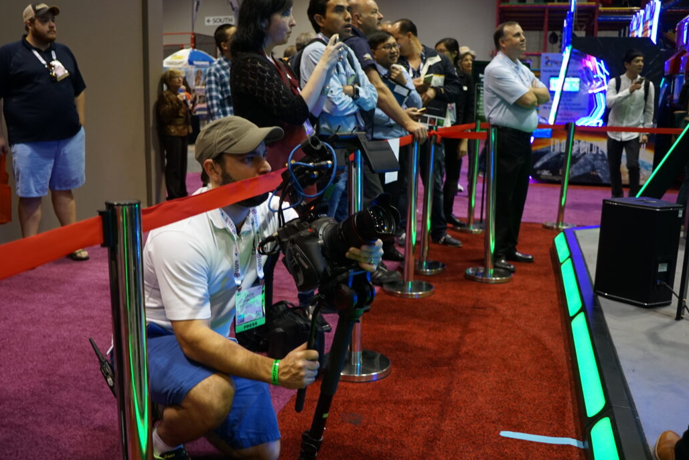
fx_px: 670
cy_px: 240
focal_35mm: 35
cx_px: 310
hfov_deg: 54.3
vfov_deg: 37.8
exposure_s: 1/60
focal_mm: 20
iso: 500
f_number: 2.8
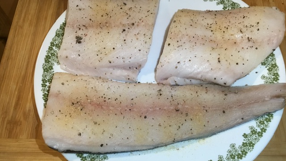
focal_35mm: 34
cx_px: 143
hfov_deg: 58.0
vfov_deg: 34.7
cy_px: 86
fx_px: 258
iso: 125
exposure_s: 1/30
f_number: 2.4
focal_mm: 3.3
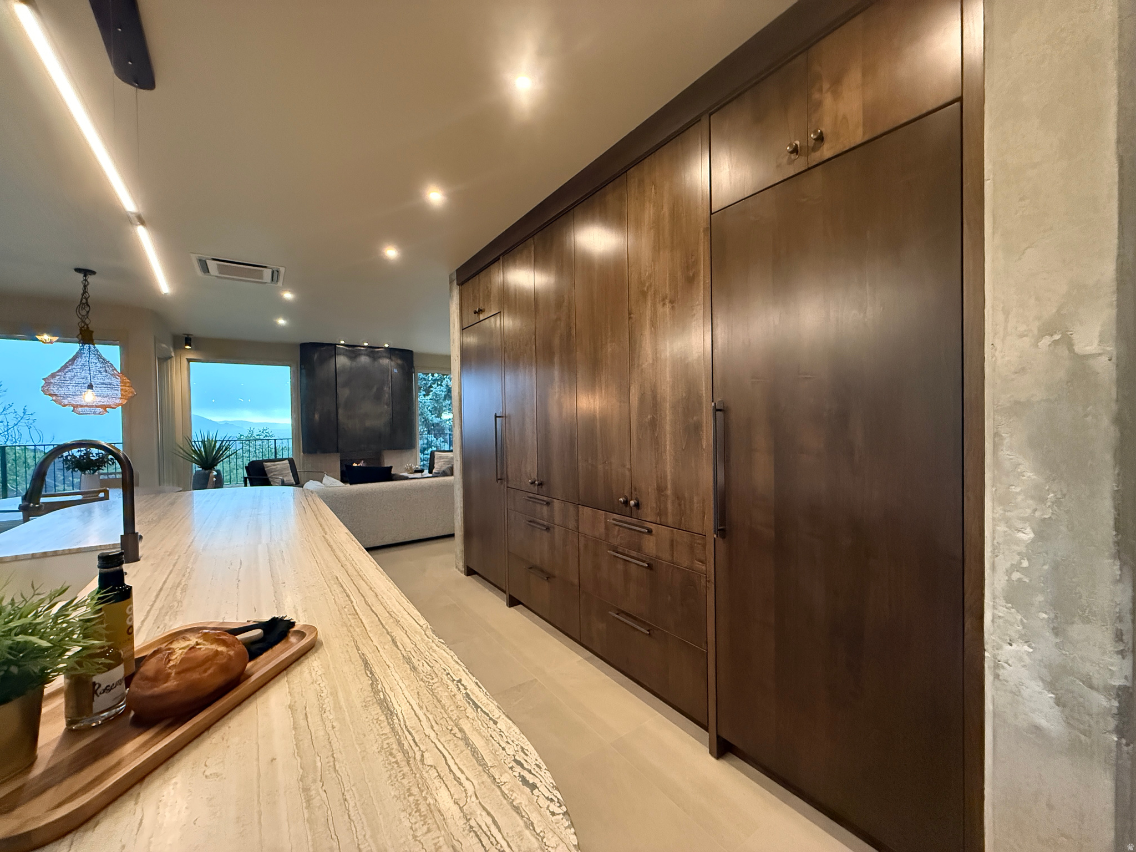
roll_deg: +1.1
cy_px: 426
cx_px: 568
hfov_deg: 102.1
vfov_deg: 85.7
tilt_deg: +0.1
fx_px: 459
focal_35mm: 14
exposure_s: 1/60
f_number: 2.2
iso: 1250
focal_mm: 2.22
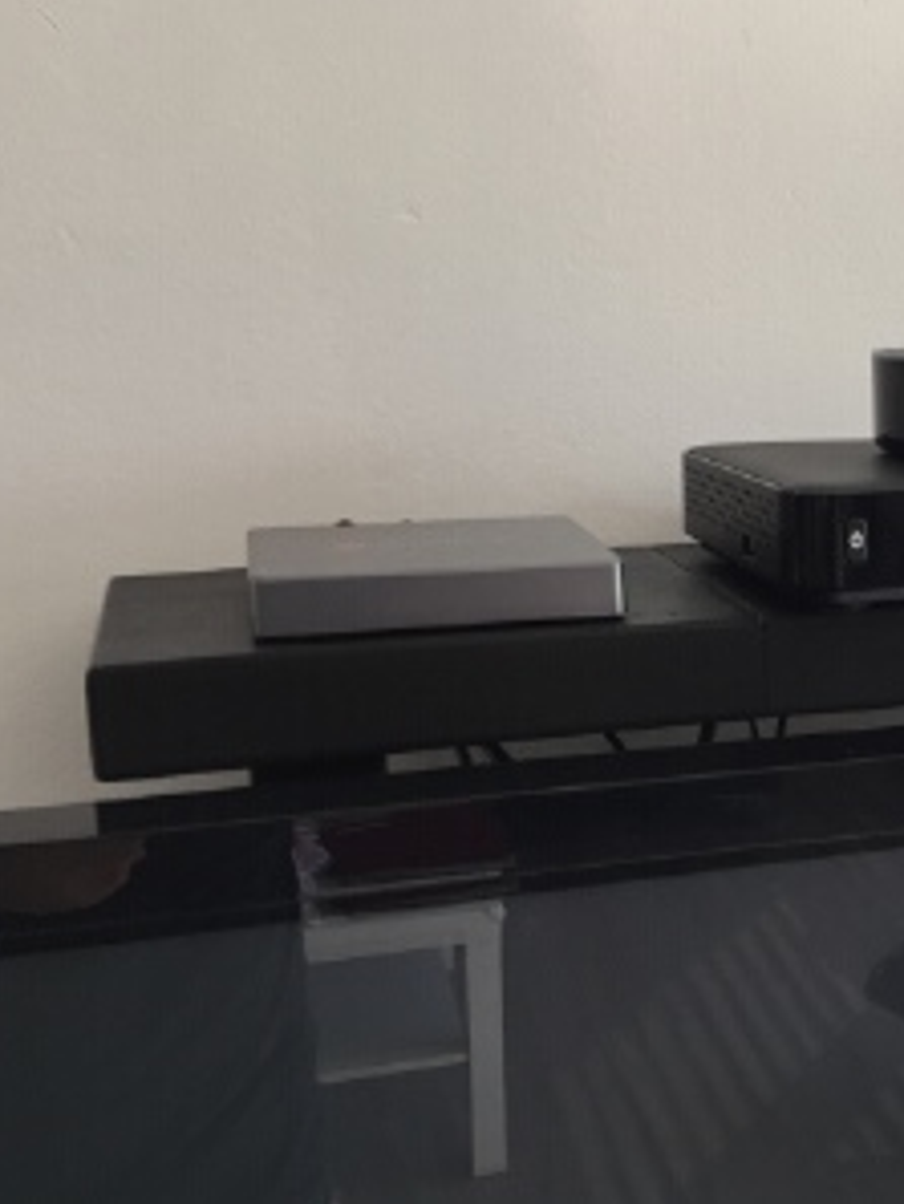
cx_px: 967
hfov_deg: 26.1
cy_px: 645
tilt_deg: -5.7
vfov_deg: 36.8
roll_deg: +1.1
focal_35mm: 52
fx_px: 1809
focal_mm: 4.15
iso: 40
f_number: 2.2
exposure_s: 1/50
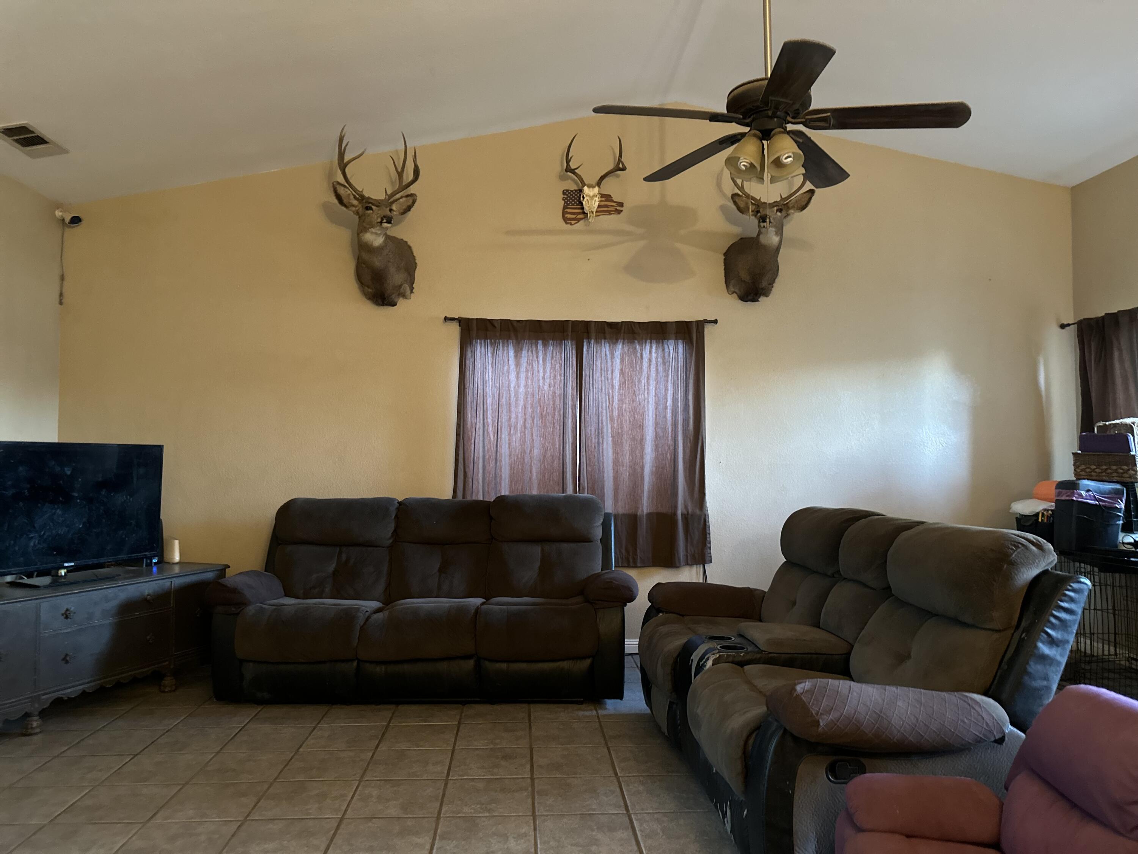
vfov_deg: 56.8
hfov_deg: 71.6
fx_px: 789
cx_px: 569
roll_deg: -0.6
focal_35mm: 24
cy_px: 427
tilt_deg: +3.0
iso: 1000
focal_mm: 6.86
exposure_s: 1/30
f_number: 1.78
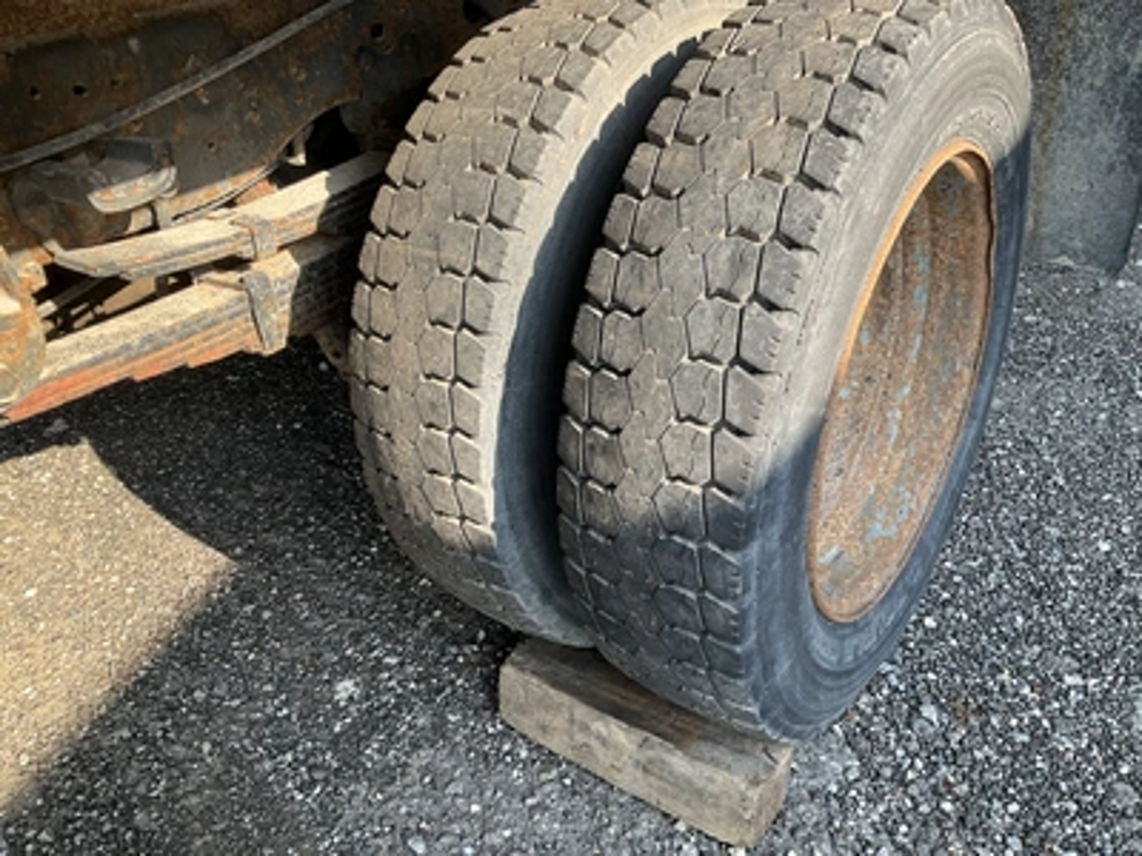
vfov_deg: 48.2
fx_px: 957
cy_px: 428
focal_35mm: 29
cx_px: 571
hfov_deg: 61.7
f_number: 1.8
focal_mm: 3
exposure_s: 1/210
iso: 20
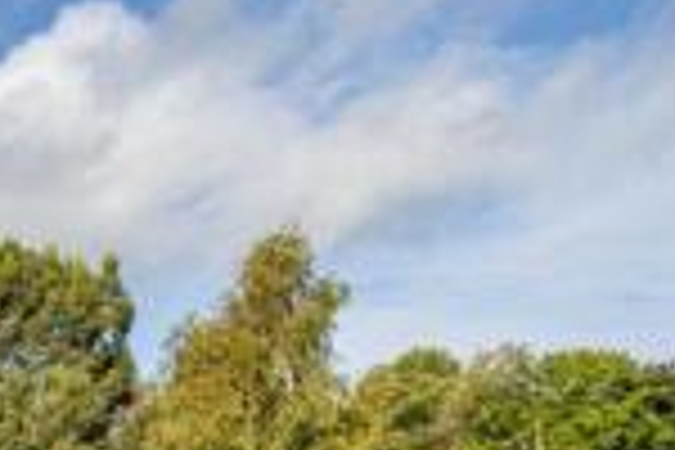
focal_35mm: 70
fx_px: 1312
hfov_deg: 22.5
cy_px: 650
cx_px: -392
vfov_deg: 17.7
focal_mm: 15
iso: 400
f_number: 8
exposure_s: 1/800
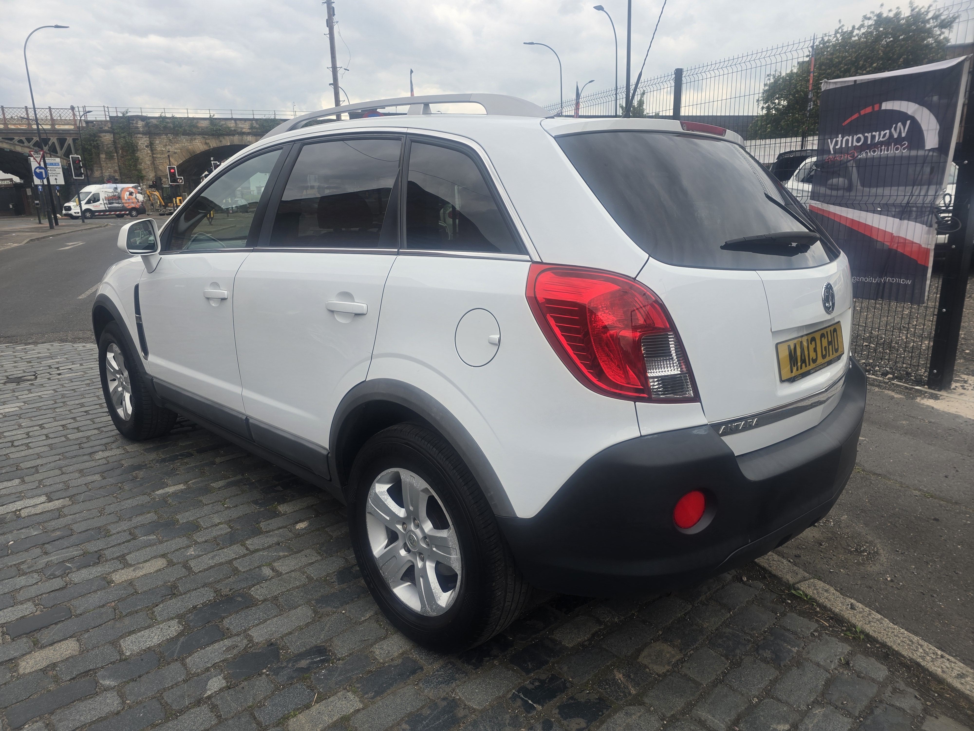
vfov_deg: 58.9
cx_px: 487
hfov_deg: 73.9
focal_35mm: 23
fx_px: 647
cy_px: 366
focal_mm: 6.3
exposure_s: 1/180
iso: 12
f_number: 1.7
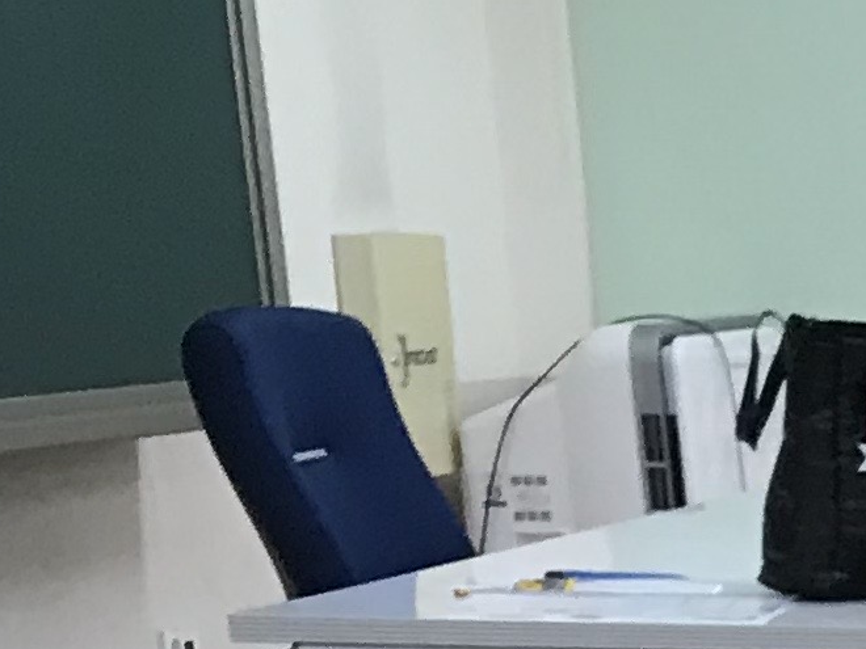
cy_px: 1496
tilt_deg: -15.5
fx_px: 4278
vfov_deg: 8.1
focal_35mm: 171
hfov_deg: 9.7
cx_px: 2340
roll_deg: -1.6
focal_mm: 3.99
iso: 25
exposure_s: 1/40
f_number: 1.8
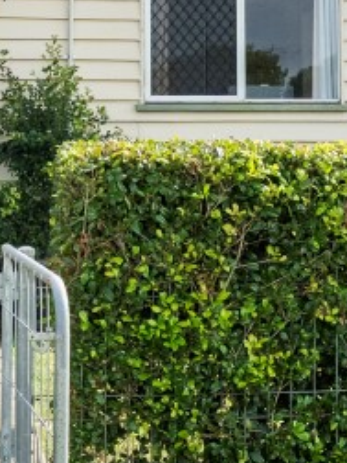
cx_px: 35
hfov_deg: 14.8
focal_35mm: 99
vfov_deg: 19.7
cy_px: 103
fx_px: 1323
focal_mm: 16
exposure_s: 1/800
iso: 1600
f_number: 6.3
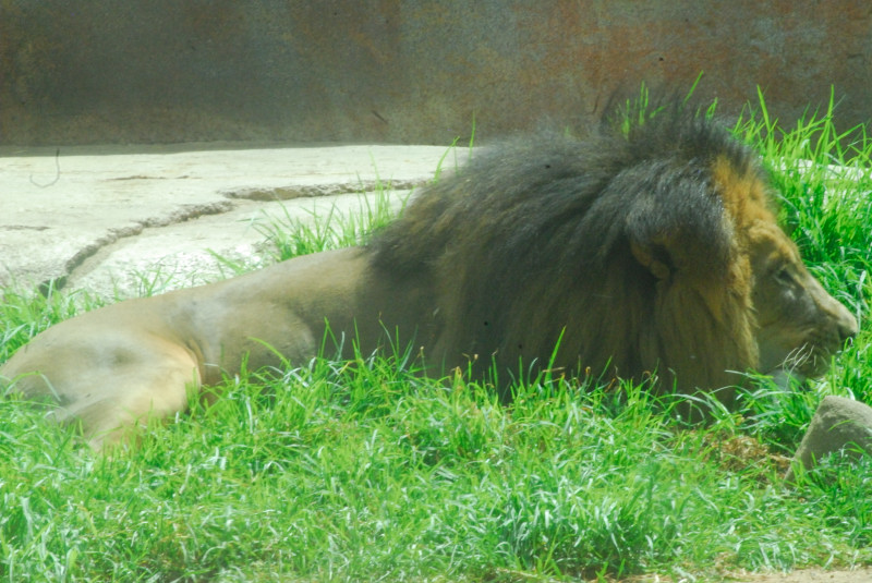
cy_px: 292
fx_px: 6546
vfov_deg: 5.1
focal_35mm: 270
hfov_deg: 7.6
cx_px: 436
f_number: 32
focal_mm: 180
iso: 1600
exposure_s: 1/90
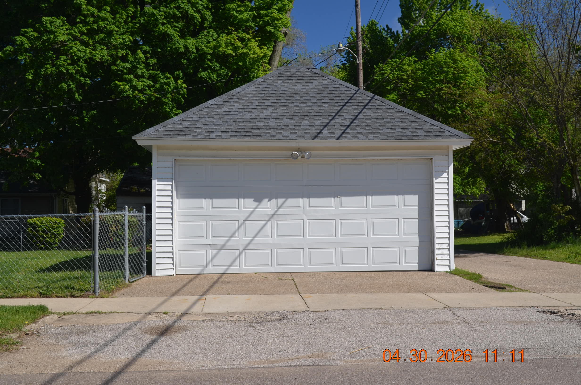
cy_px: 192
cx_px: 290
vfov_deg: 29.7
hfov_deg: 43.7
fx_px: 725
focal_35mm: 45
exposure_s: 1/250
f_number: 8
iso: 180
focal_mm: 30
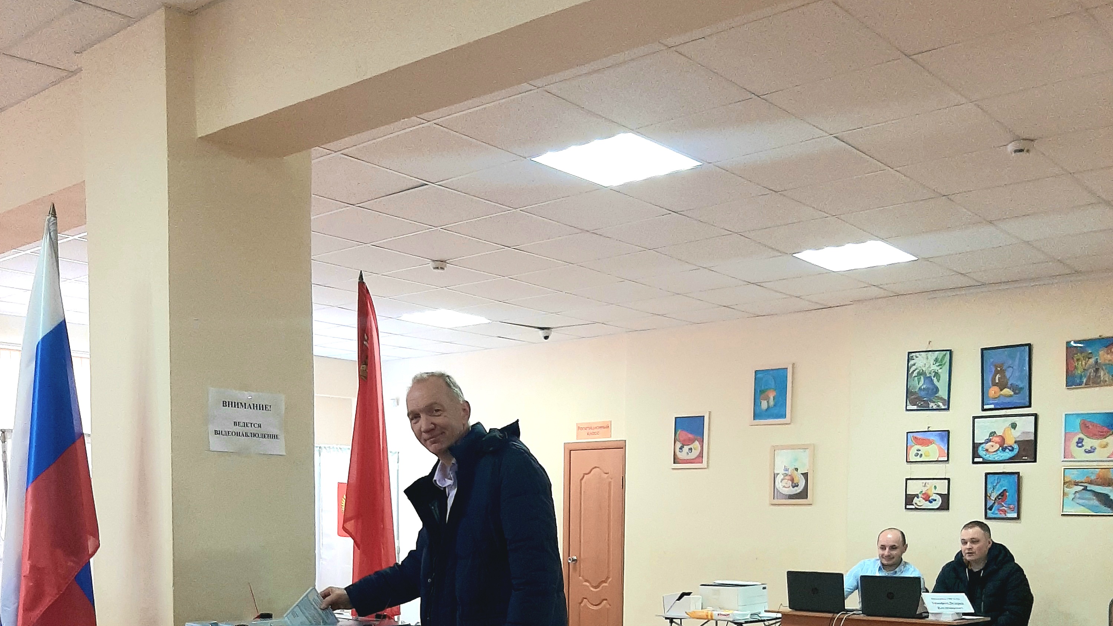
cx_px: 554
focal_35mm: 38
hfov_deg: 52.8
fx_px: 1121
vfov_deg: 29.8
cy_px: 572
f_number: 1.7
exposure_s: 1/50
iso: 100
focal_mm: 3.93
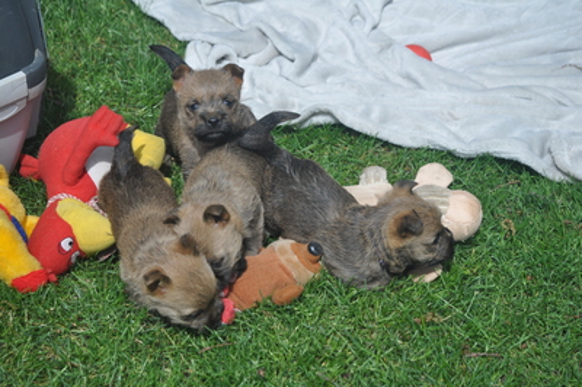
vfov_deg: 14.7
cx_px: 291
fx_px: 1502
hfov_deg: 21.9
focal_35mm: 93
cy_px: 194
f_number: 5
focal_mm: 62
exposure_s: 1/1250
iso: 400
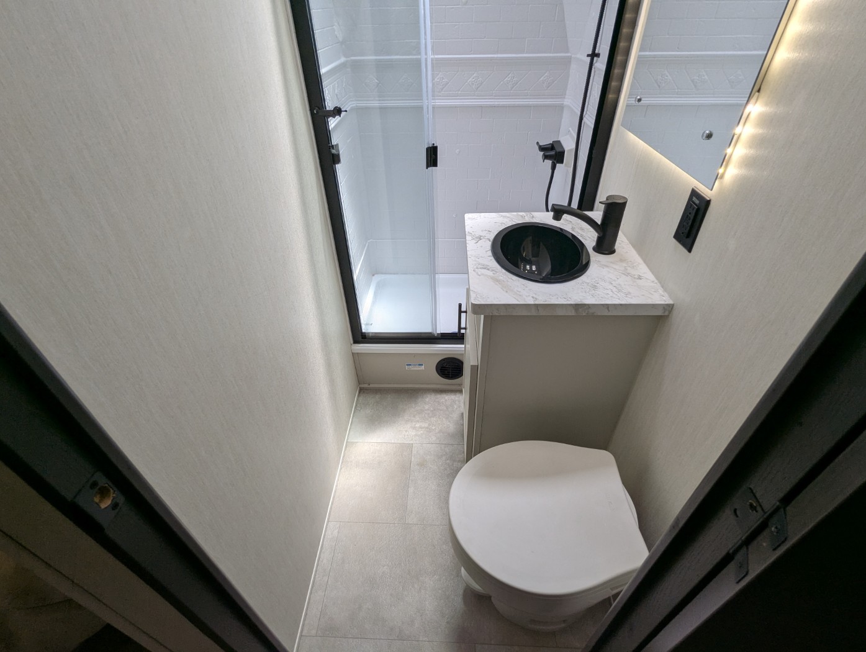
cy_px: 326
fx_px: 401
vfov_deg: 78.2
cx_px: 433
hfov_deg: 94.4
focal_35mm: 16
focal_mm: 2.35
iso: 48
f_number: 2.2
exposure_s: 1/181
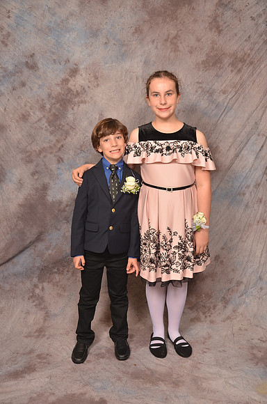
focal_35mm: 42
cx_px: 134
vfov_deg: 46.5
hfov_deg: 31.7
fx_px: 469
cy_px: 202
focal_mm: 28
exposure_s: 1/60
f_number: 5.6
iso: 200
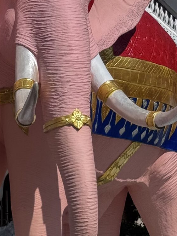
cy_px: 60
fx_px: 1118
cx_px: -9
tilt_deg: +9.8
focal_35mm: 164
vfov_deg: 12.0
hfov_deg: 9.0
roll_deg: +0.6
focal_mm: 6.76
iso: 64
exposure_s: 1/10526
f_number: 1.78
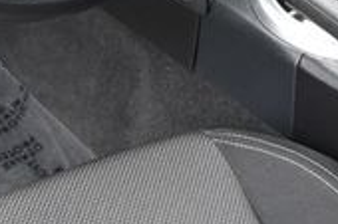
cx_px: 135
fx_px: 1031
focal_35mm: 110
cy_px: -48
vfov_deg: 12.1
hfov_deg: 18.6
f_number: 3.8
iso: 450
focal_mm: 19.5
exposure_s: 1/125
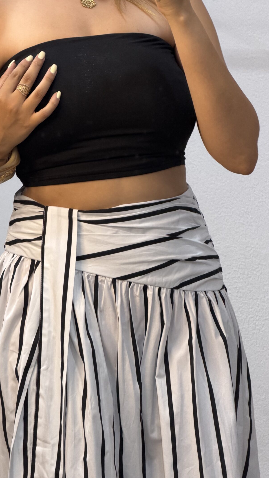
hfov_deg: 9.3
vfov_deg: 16.4
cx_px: 99
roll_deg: -3.7
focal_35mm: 131
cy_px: 218
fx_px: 1661
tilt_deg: -22.4
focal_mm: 16.89
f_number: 2.8
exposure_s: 1/117
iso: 320
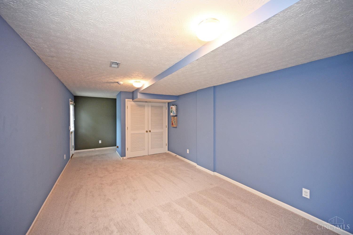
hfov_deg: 104.3
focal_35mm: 14
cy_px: 118
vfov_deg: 81.2
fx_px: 137
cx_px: 176
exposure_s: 1/60
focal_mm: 14
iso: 1250
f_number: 4
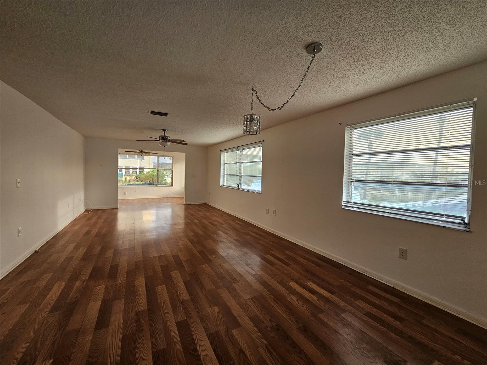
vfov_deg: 89.9
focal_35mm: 13
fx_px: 183
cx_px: 244
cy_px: 182
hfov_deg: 106.2
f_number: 2.2
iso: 125
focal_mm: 2.2
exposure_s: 1/60
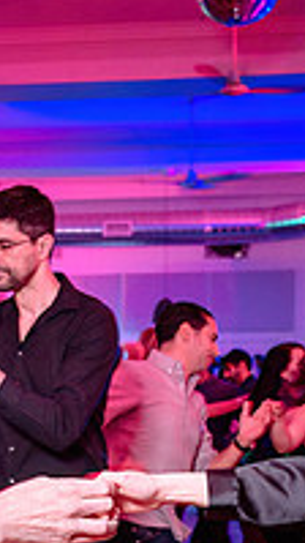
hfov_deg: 12.3
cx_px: -65
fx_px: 1380
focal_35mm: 96
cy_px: 450
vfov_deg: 21.9
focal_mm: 29
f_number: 3.5
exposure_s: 1/40
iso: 1000
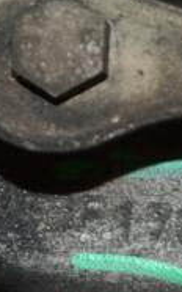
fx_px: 2159
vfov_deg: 7.7
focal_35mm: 272
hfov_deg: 4.8
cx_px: 174
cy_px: 281
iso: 900
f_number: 7.1
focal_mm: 55
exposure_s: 1/60
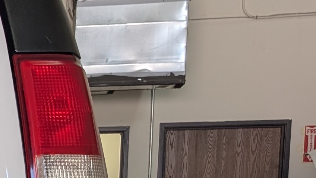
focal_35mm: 126
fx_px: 1056
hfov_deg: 13.8
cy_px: 334
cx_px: -363
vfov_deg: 9.1
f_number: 1.68
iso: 25
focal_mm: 6.9
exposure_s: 1/40
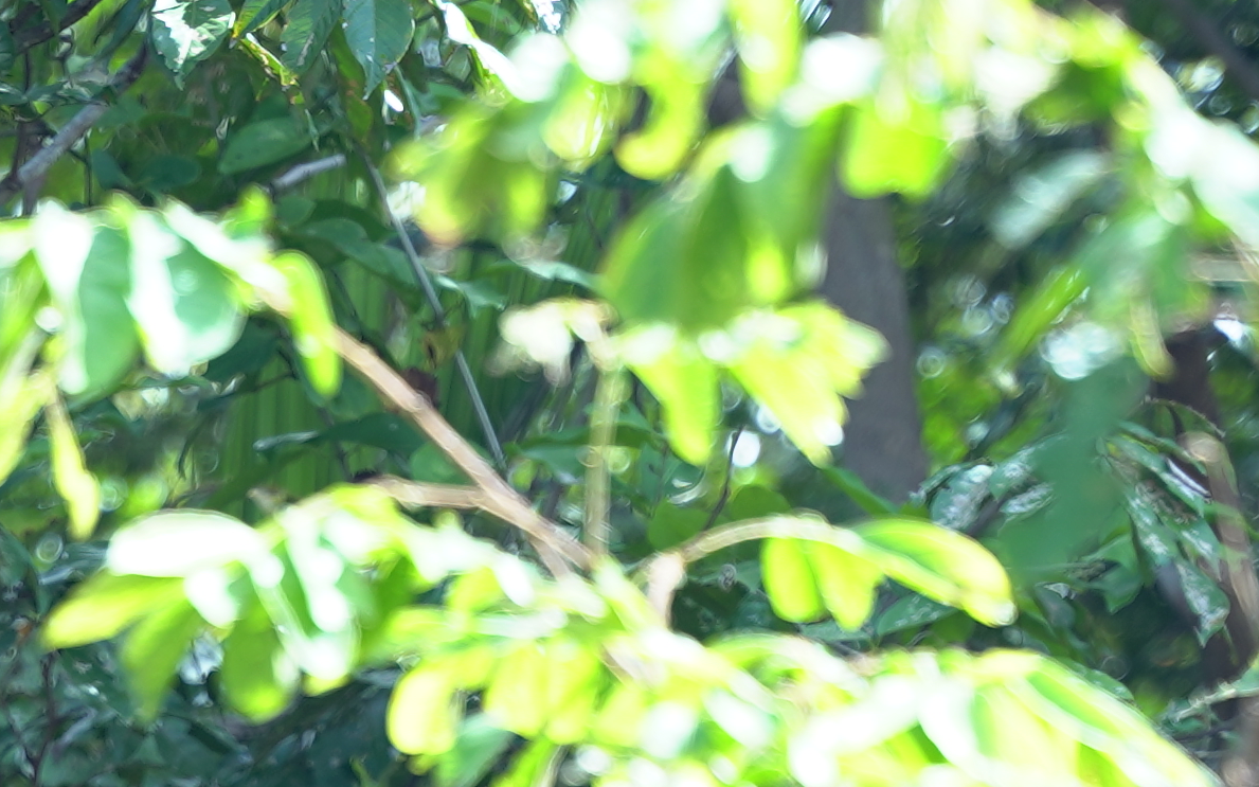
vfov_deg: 3.6
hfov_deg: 5.8
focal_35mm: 360
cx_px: 46
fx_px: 12352
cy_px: 1678
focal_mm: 70
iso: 100
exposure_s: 1/400
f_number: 2.8
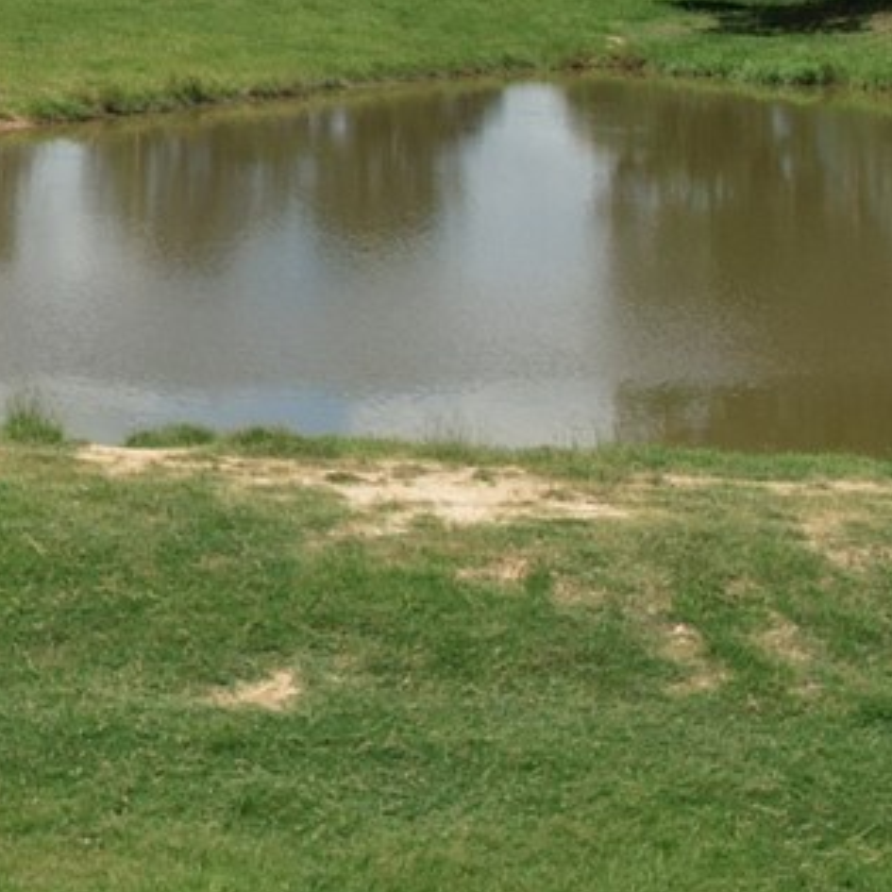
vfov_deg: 13.1
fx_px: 3761
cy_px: -272
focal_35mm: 129
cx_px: -631
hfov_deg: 12.5
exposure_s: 1/2500
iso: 120
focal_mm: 8.38
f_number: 2.8
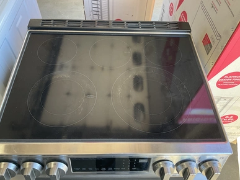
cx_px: 117
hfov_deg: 60.0
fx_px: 208
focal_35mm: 30
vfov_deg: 46.8
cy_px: 89
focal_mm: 3
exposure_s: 1/63
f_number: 1.8
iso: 64
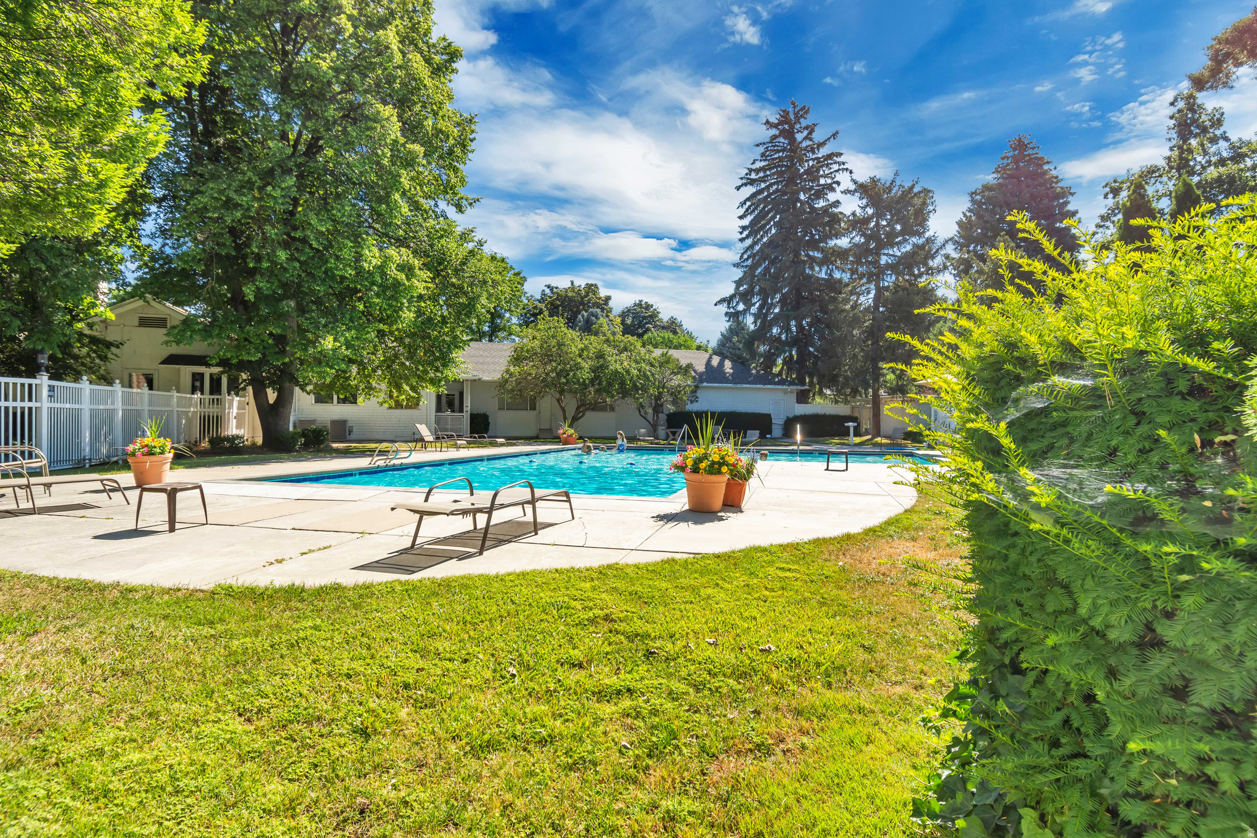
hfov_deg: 90.0
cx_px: 628
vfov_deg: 67.4
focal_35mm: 18
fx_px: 628
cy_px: 419
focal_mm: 12
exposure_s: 1/320
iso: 100
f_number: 7.1
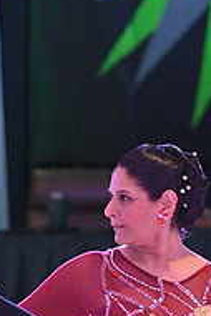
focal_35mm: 580
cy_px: 431
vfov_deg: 3.5
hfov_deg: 2.4
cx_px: 61
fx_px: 5090
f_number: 5.6
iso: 6400
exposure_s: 1/400
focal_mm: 190
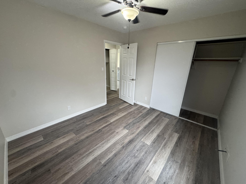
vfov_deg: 85.7
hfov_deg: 102.1
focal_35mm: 14
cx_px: 123
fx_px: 99
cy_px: 92
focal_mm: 2.22
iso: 200
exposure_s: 1/60
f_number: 2.2
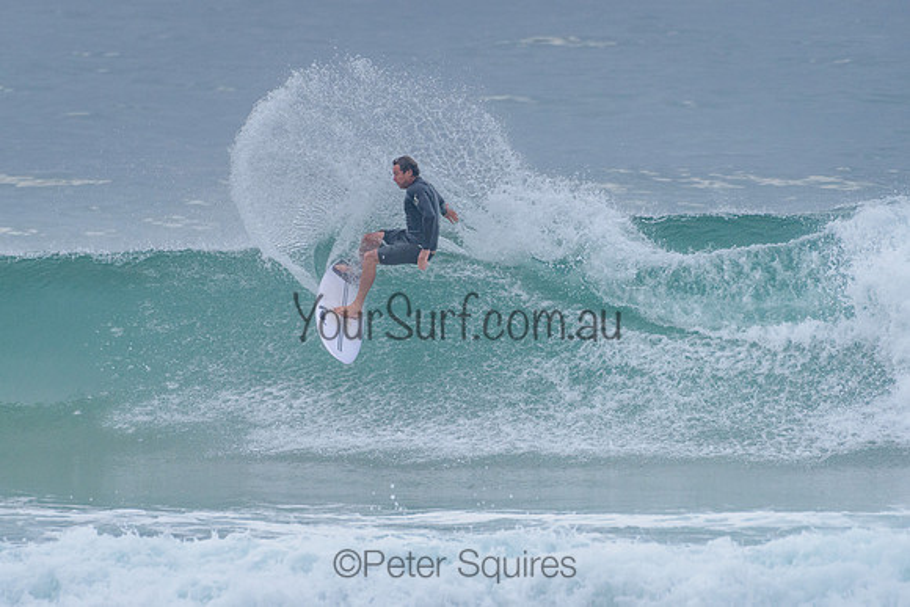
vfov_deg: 2.2
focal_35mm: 613
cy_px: 292
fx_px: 15495
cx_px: 382
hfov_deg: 3.4
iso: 1100
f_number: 5.6
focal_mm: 500
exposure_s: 1/2000
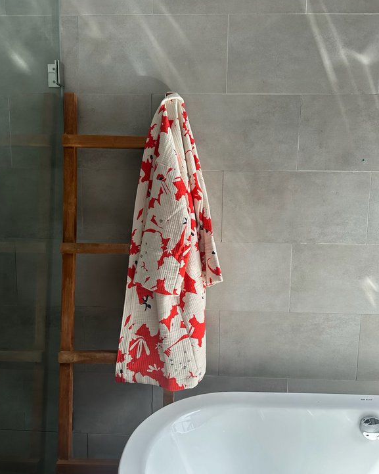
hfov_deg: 54.9
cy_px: 237
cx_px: 188
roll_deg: -1.1
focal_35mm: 26
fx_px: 364
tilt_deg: -7.1
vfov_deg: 66.0
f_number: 1.78
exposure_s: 1/1119
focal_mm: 6.86
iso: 80
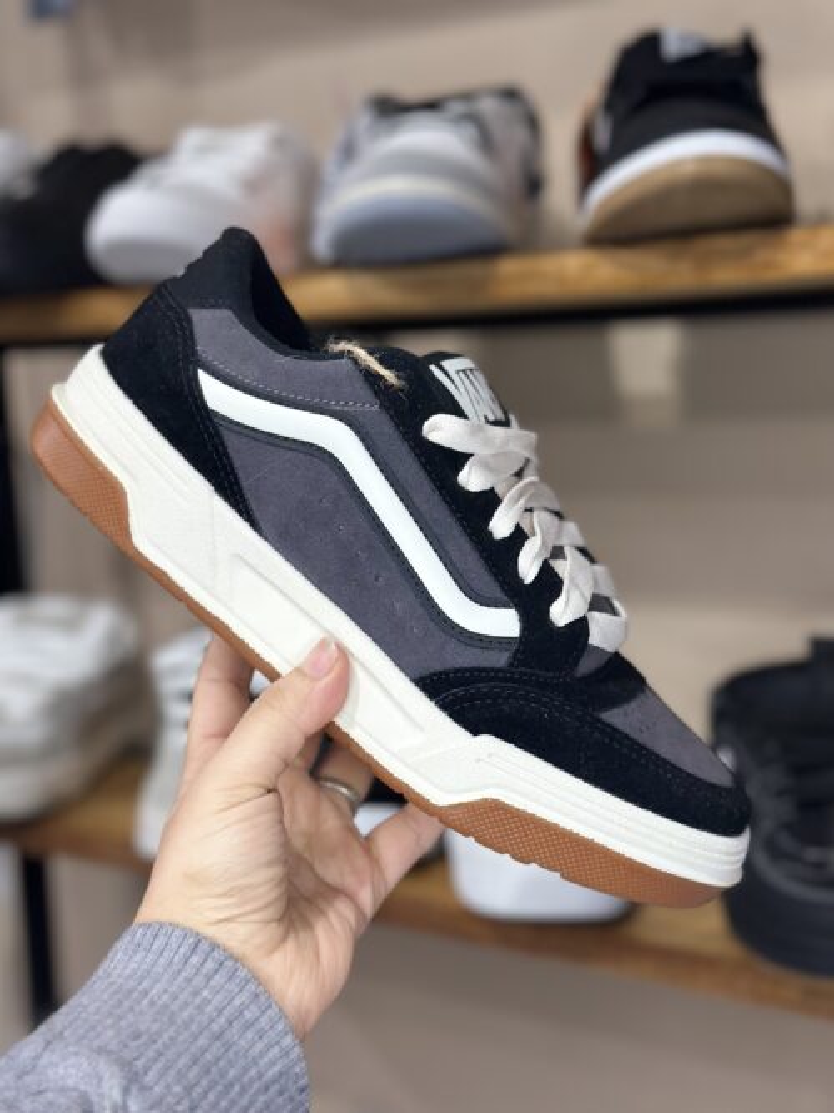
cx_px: 417
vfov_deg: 39.7
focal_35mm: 48
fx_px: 1542
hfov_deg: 30.3
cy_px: 556
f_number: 1.78
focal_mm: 6.86
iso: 125
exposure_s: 1/88
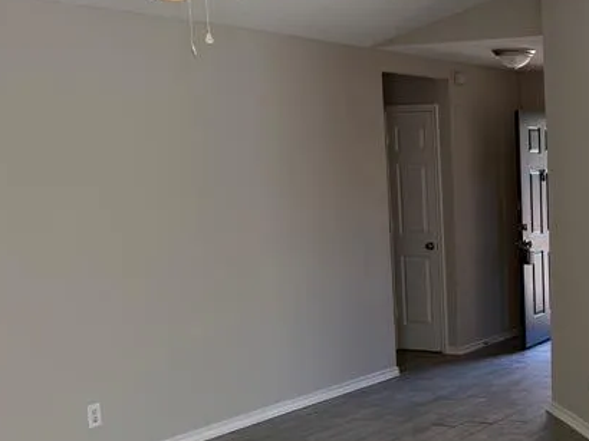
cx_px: 582
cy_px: 302
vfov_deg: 24.2
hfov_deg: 30.1
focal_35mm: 60
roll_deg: +2.4
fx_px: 1020
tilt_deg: -6.1
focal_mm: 6.76
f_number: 1.78
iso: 80
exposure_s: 1/176
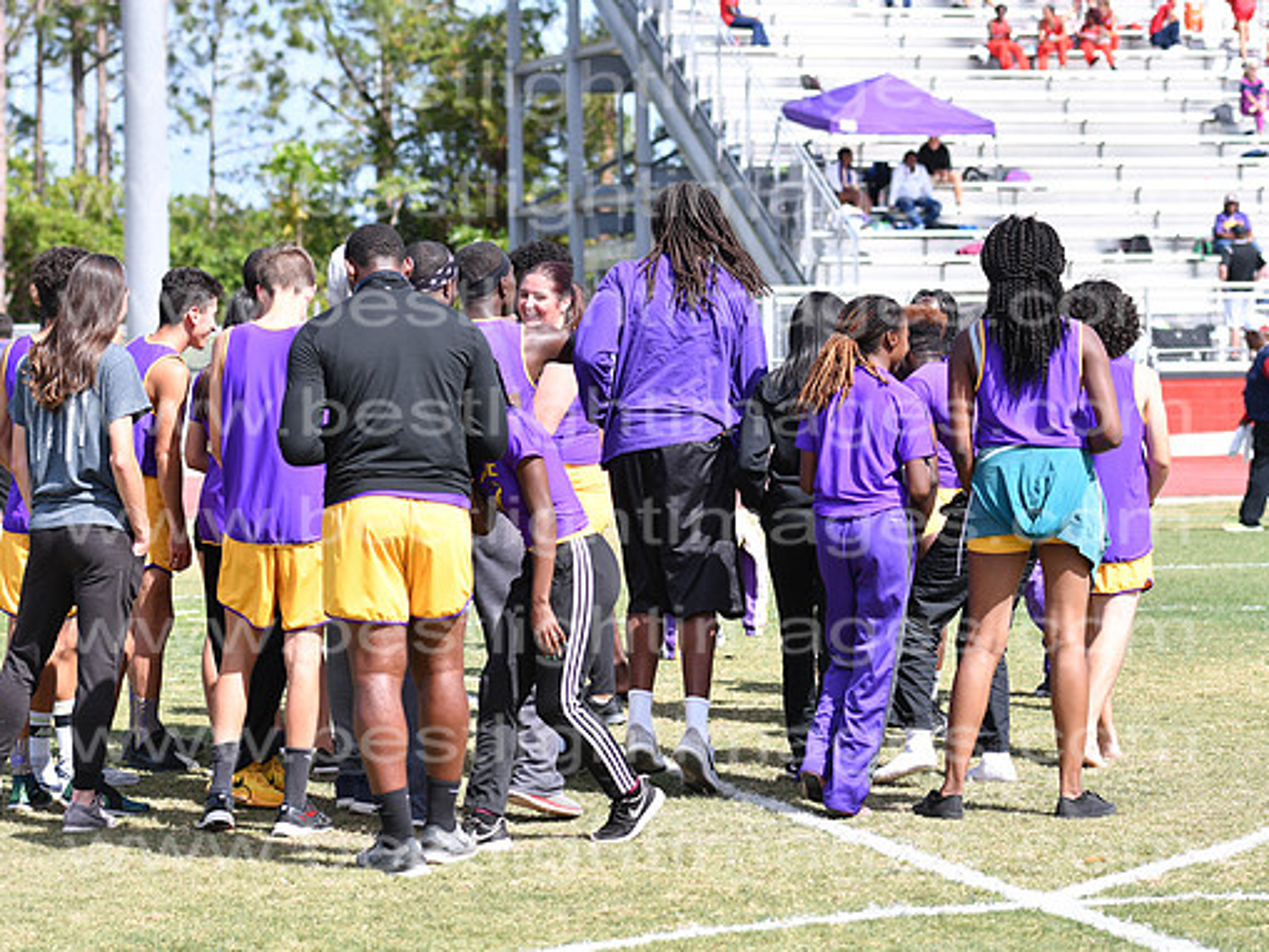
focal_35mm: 115
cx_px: 631
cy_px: 472
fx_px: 4217
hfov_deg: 17.1
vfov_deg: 12.9
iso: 100
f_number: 4
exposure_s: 1/800
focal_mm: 70
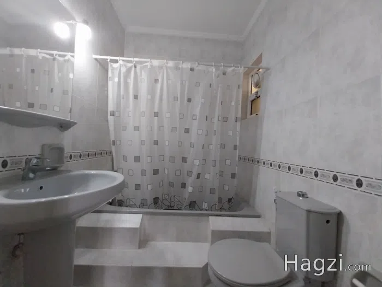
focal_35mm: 13
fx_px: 143
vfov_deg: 89.9
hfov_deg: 106.2
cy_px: 144
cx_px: 191
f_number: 2.2
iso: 250
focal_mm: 1.3
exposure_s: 1/50
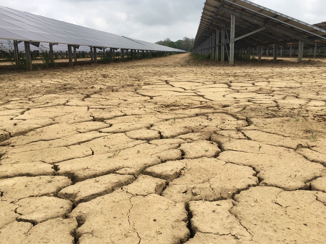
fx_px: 301
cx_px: 148
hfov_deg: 56.7
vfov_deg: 44.2
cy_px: 119
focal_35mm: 32
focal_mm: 4.15
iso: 25
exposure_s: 1/1399
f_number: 2.2
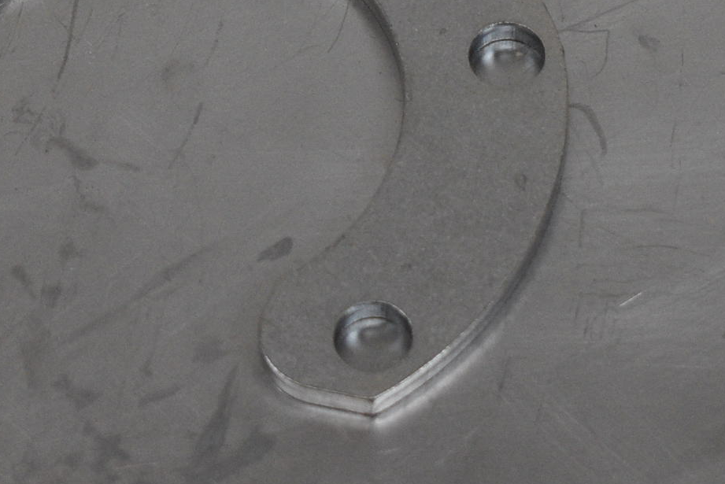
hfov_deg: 8.8
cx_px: 489
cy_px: -35
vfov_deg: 5.9
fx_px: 4714
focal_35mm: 234
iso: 1250
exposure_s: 1/250
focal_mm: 48
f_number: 5.3
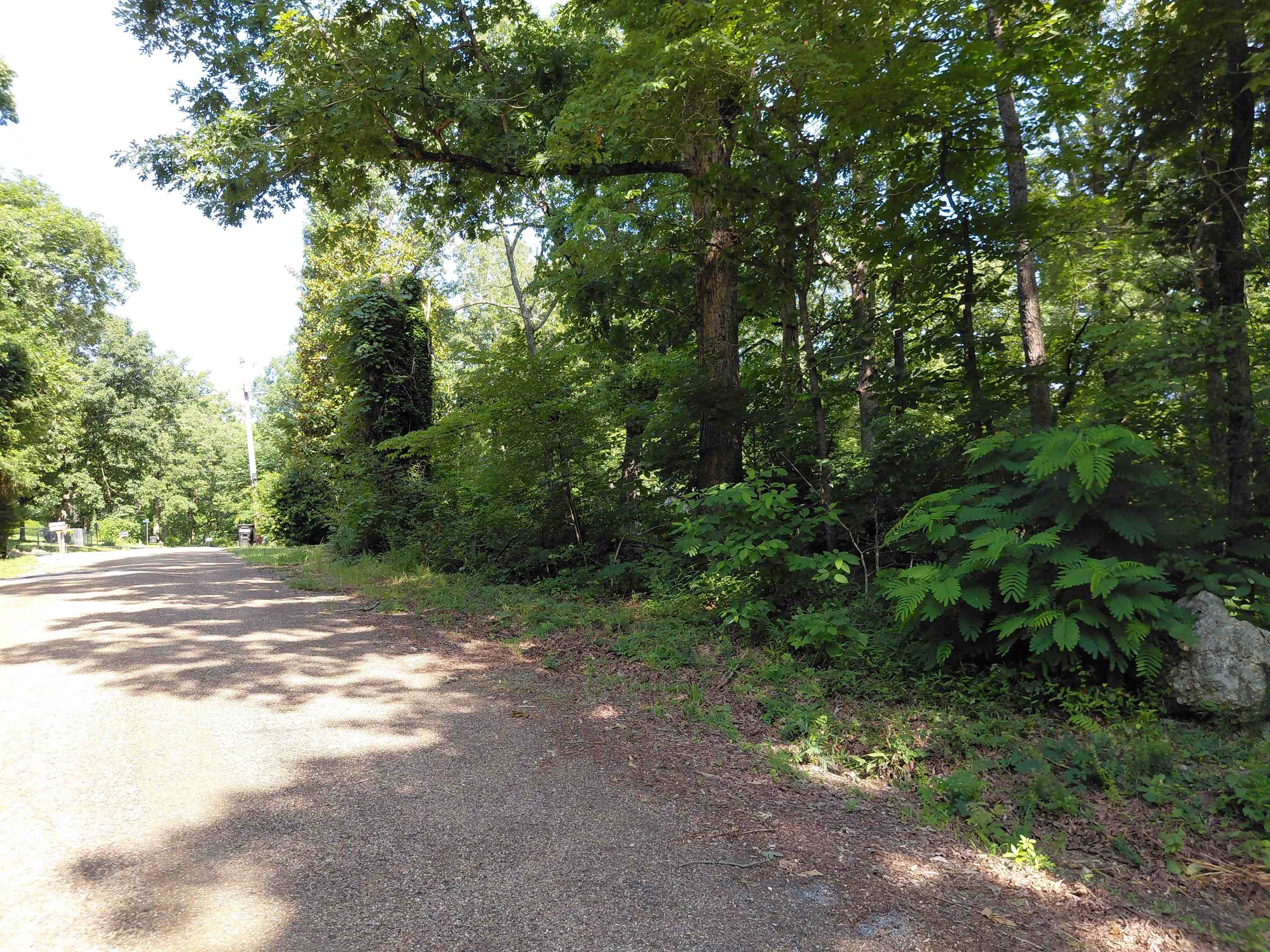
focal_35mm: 25
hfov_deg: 69.4
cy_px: 476
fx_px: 917
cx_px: 635
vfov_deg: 54.9
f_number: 1.8
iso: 50
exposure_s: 1/328
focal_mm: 4.69
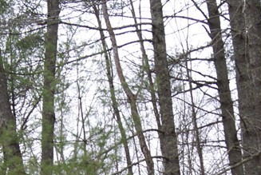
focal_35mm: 129
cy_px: 264
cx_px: 113
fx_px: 936
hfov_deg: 15.9
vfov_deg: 10.3
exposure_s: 1/60
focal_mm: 26
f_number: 5.6
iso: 100
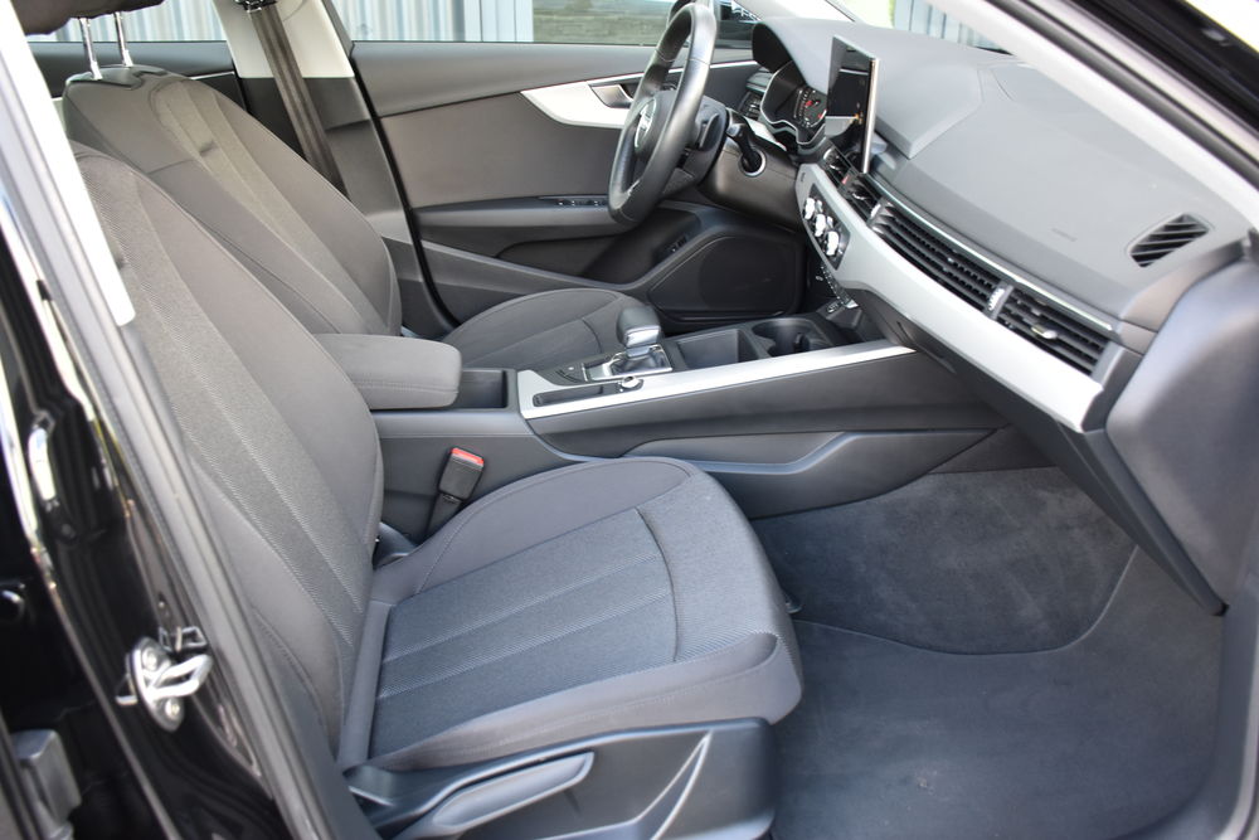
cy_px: 420
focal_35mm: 30
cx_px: 630
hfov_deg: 61.9
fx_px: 1049
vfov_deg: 43.6
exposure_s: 1/60
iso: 640
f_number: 4
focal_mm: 20
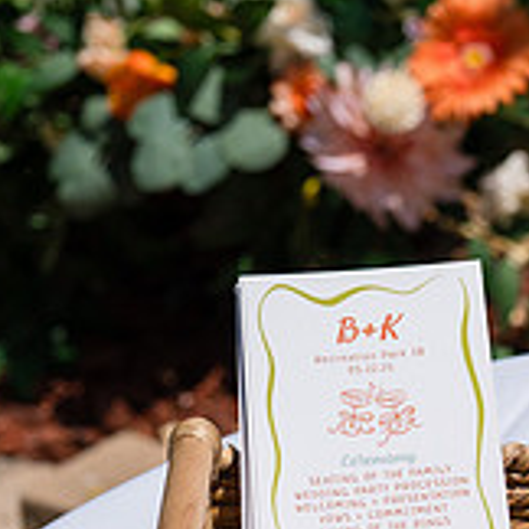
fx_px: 3095
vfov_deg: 9.7
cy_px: 575
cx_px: 667
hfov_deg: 9.6
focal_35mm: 179
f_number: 4
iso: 200
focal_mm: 50
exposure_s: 1/6400
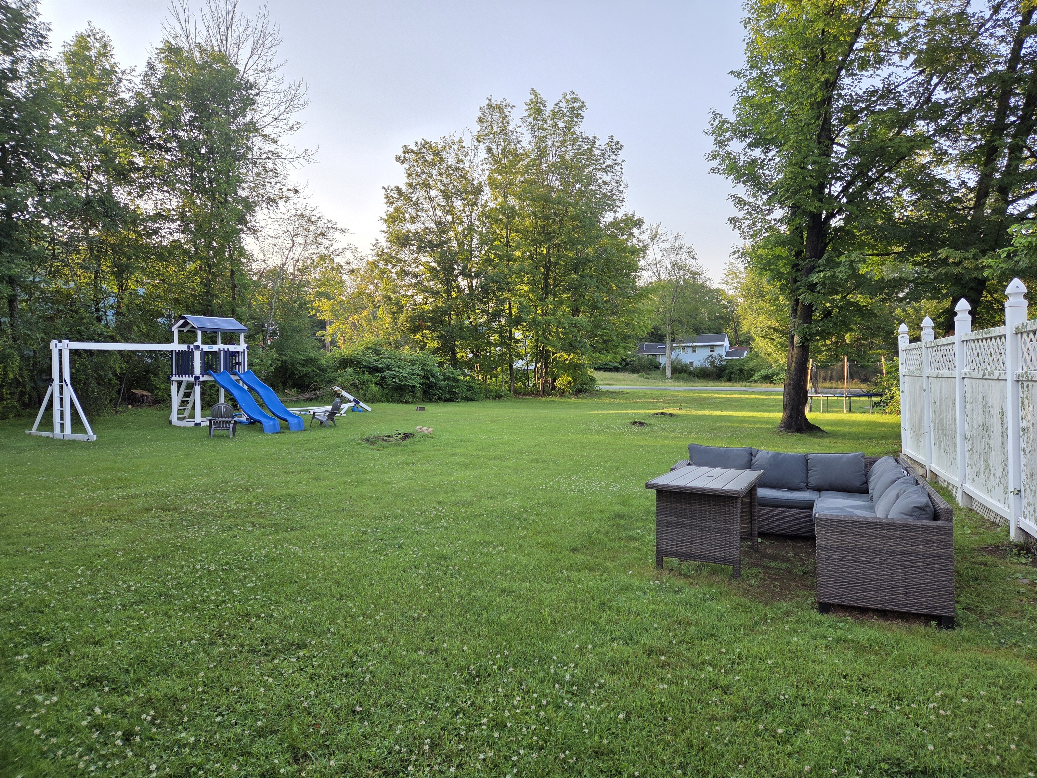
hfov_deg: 73.9
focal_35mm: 23
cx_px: 518
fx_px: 689
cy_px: 389
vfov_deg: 58.9
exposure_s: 1/738
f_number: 1.8
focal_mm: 5.4
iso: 80
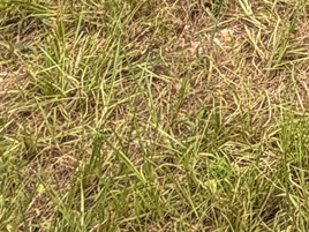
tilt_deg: -9.6
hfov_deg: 13.7
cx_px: 723
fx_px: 955
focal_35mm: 107
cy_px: -485
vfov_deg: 10.0
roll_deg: +0.6
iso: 40
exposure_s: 1/250
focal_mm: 2.22
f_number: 2.2
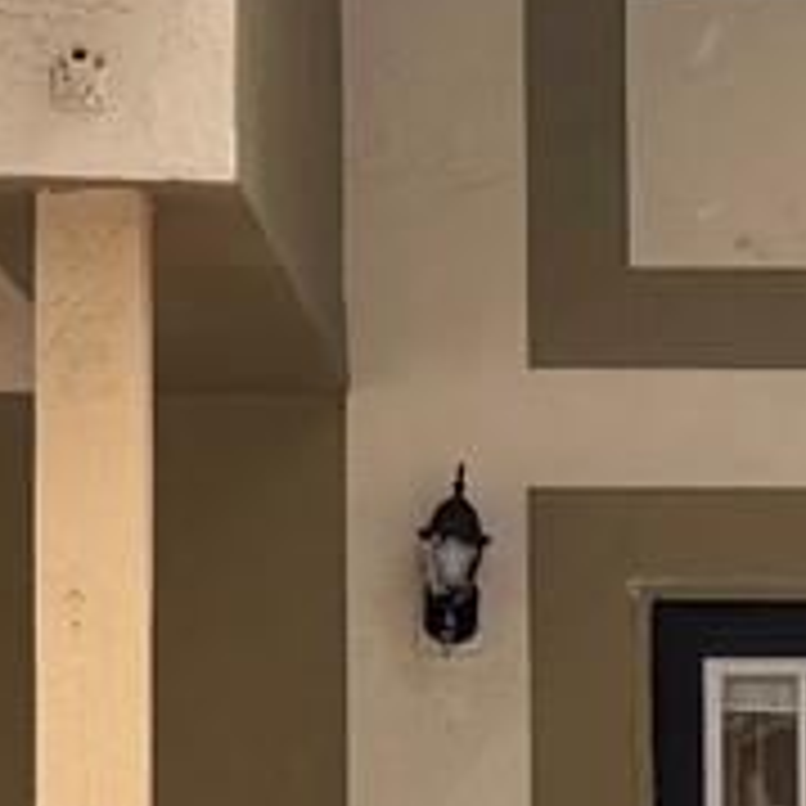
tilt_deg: +4.6
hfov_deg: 9.0
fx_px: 5005
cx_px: 1166
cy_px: 842
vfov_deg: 9.1
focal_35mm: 190
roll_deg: +0.2
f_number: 1.78
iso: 100
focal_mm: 6.76
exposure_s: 1/1653
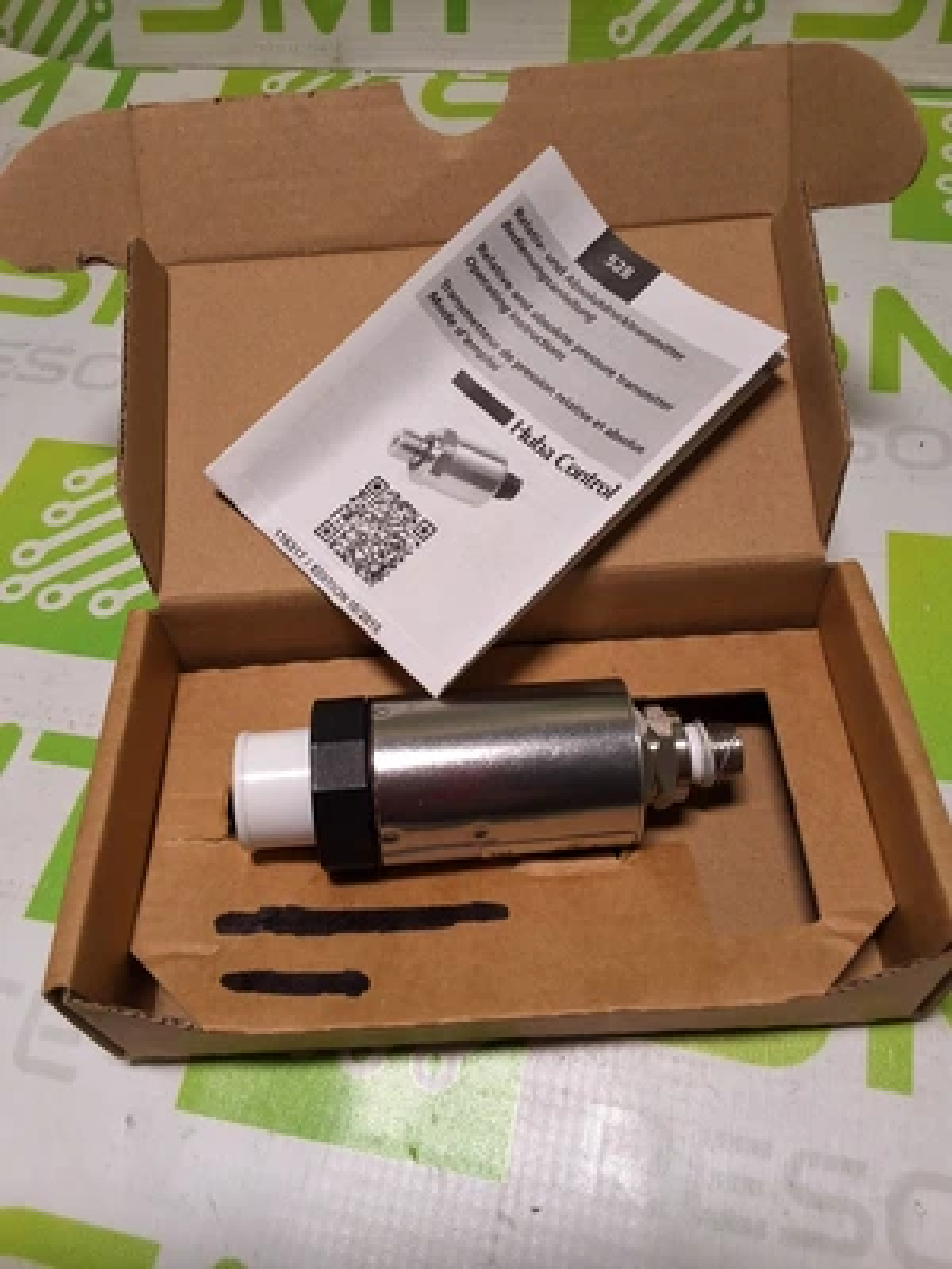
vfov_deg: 63.4
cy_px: 634
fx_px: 1027
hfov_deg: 49.7
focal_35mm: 28
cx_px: 476
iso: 32
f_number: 1.9
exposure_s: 1/133
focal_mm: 2.91
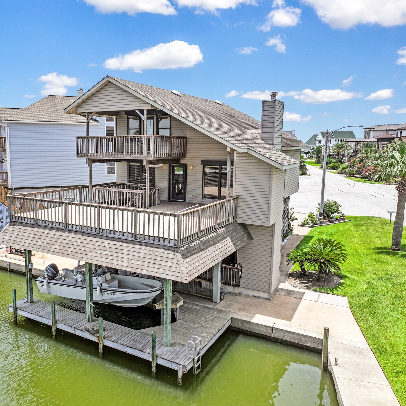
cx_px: 138
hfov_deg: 54.6
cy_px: 206
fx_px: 385
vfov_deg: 55.6
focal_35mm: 29
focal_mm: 12.29
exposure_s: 1/2000
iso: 130
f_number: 2.8
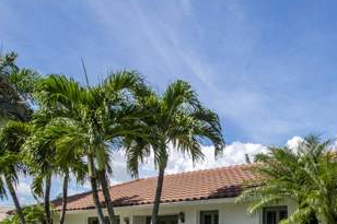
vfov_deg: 30.7
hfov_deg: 48.4
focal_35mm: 39
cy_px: 243
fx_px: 365
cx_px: 235
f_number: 8
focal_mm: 10
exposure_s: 1/500
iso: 100
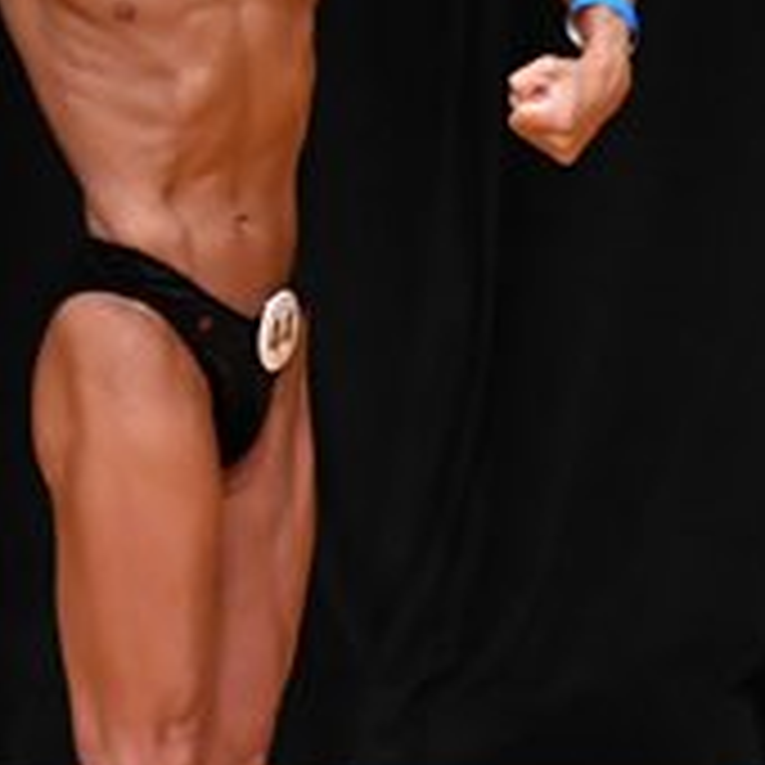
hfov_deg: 1.8
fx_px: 24728
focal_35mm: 989
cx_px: 227
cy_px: 256
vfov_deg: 1.8
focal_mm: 170
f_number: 5.6
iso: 3200
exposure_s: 1/400
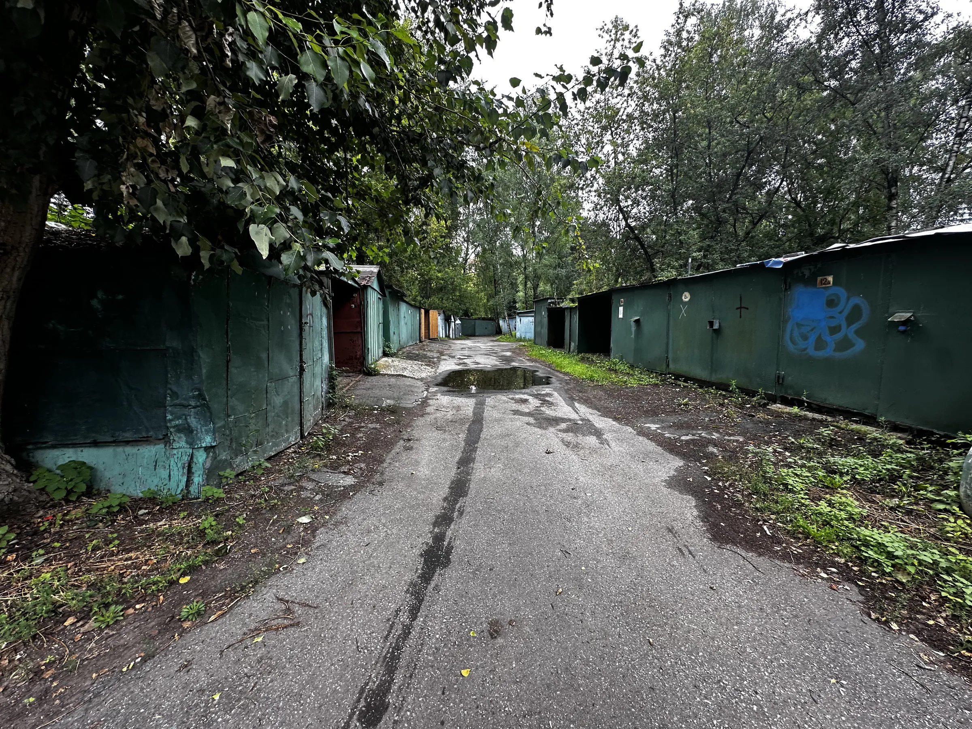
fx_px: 393
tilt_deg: -5.8
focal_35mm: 14
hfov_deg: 102.1
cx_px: 486
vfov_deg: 85.7
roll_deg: +1.4
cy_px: 364
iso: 50
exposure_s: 1/99
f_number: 2.2
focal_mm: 2.22
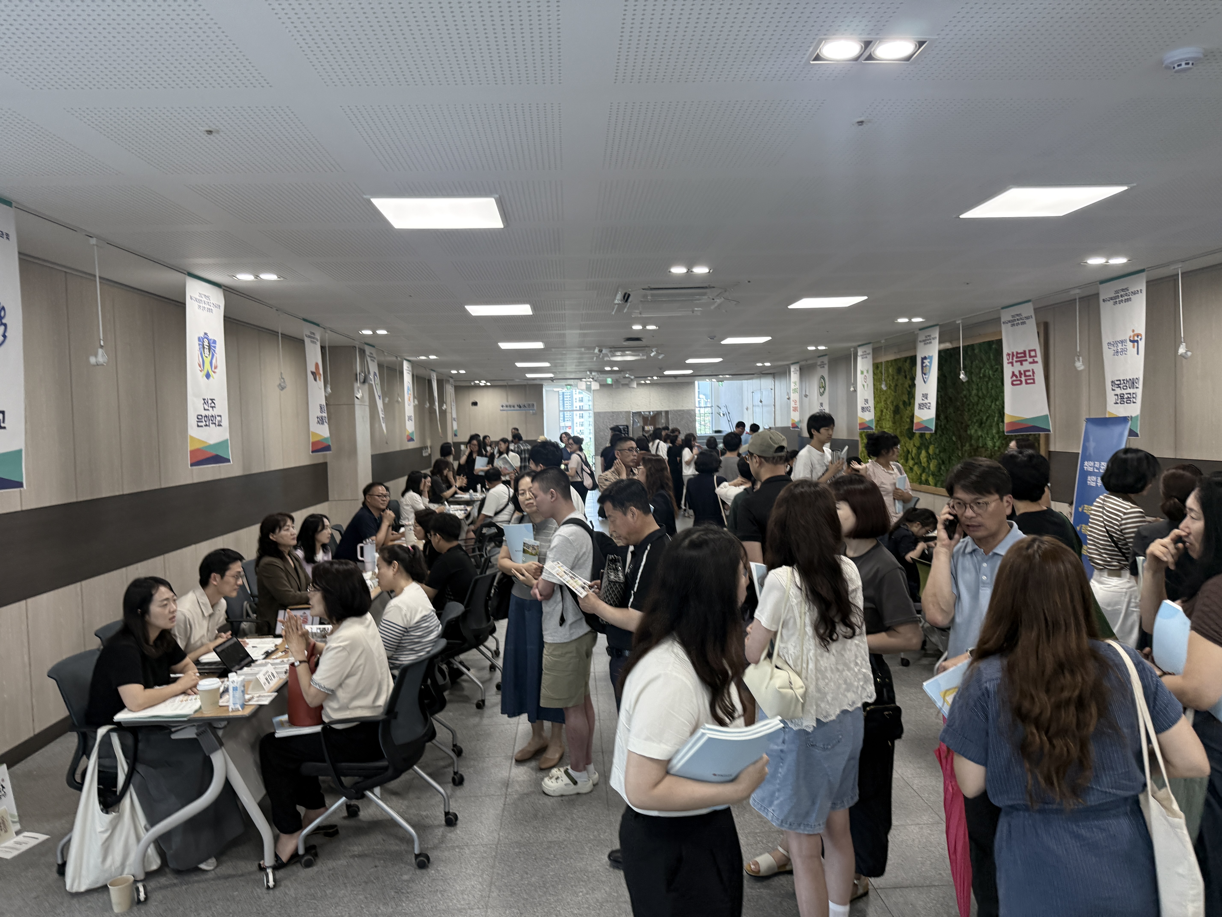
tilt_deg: -0.5
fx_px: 847
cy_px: 458
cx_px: 611
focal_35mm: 24
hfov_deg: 71.6
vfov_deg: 56.8
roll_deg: +1.4
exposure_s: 1/205
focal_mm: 6.76
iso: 200
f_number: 1.78
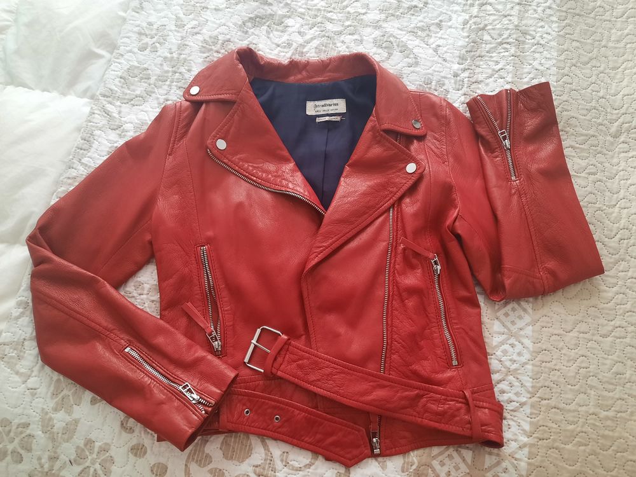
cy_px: 238
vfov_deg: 54.9
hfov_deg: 69.4
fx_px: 459
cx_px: 318
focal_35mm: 25
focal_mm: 4.6
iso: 320
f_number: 2
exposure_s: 1/33
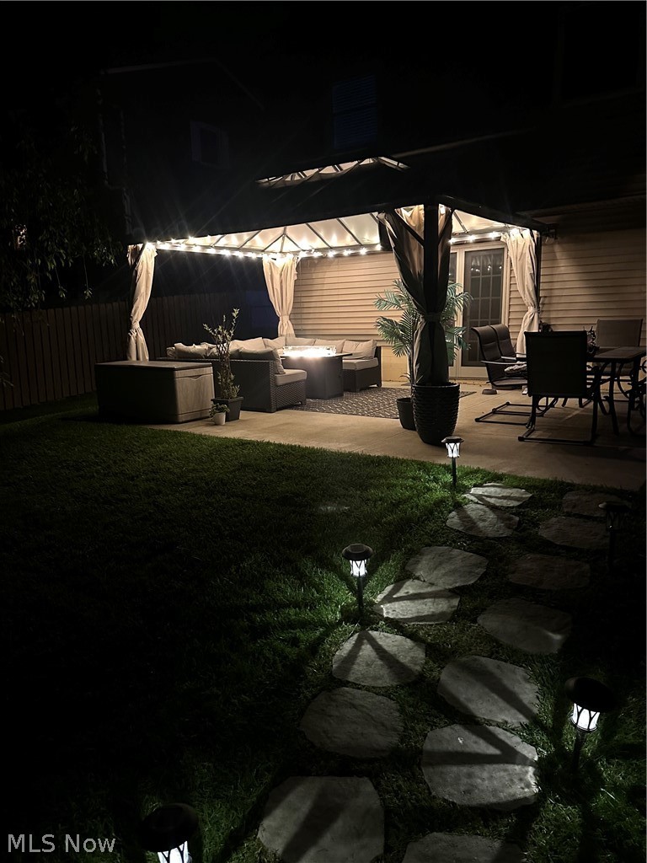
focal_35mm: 24
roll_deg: +0.1
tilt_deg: -11.0
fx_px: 598
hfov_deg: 56.8
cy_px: 432
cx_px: 324
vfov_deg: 71.6
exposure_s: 1/24
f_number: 1.78
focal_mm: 6.86
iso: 1600
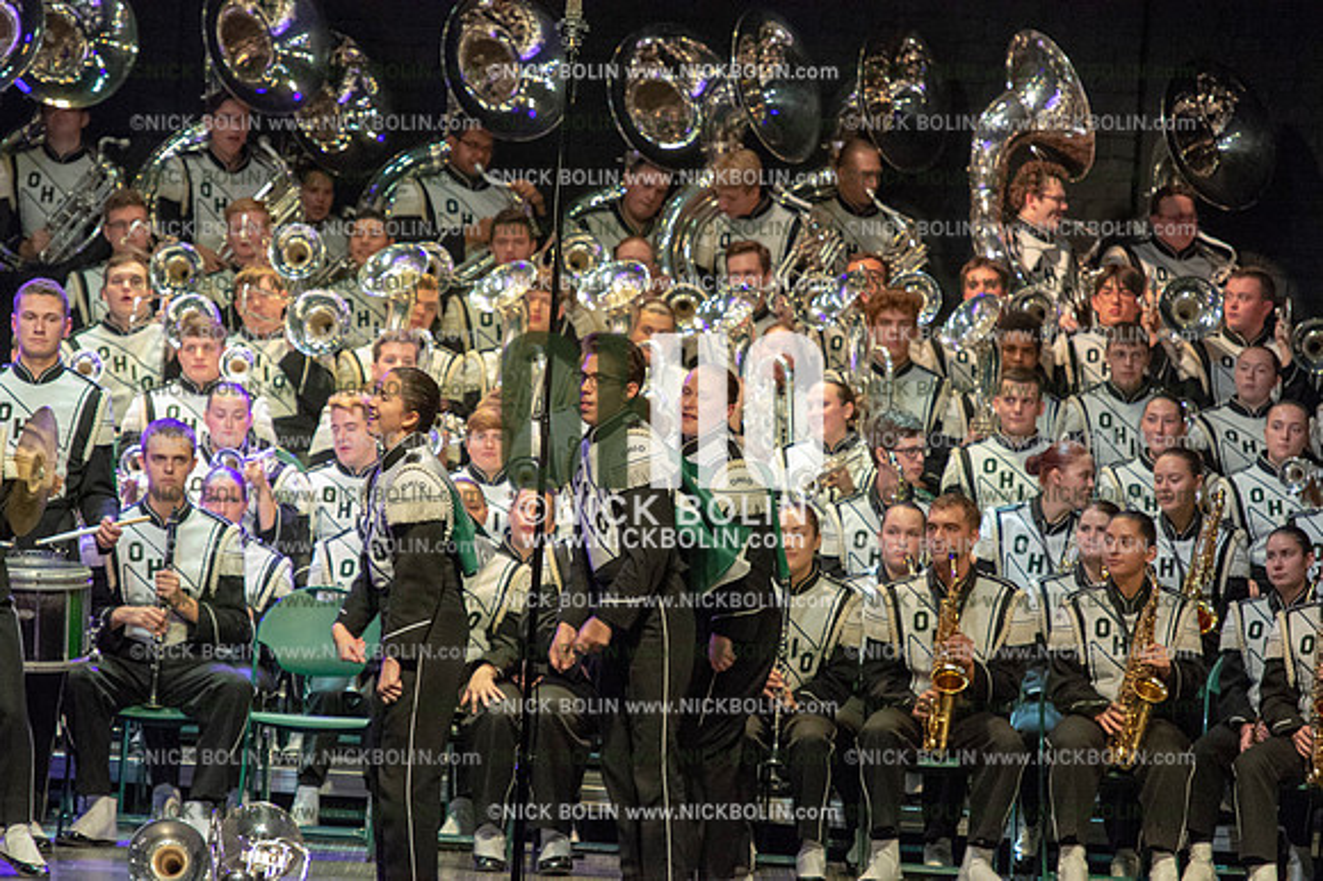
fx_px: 8815
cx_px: 662
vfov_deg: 5.7
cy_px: 440
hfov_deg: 8.6
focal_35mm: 240
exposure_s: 1/200
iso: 8000
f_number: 7.1
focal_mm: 240
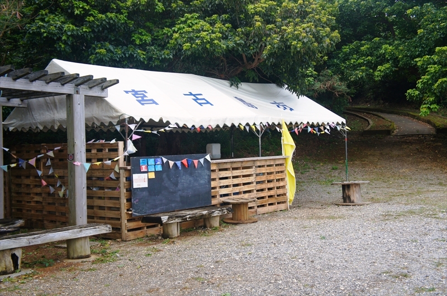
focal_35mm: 44
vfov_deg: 30.8
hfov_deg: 45.0
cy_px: 148
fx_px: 539
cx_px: 224
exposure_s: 1/200
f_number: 4.5
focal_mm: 29
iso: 200
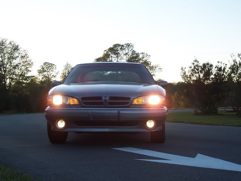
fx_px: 397
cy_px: 90
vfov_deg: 25.7
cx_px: 120
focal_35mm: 57
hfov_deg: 33.8
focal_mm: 8.6
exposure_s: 1/350
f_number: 3.4
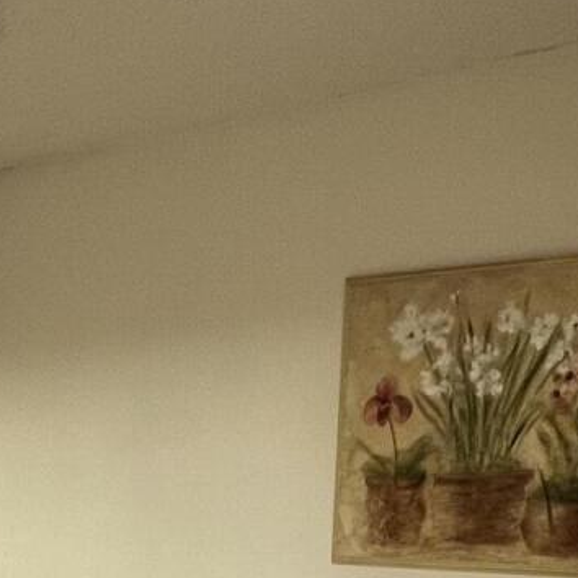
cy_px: 800
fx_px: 1228
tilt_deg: -9.9
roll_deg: -0.9
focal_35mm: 65
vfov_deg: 22.8
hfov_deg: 26.2
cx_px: 155
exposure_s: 1/60
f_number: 1.8
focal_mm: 1.57
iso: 125
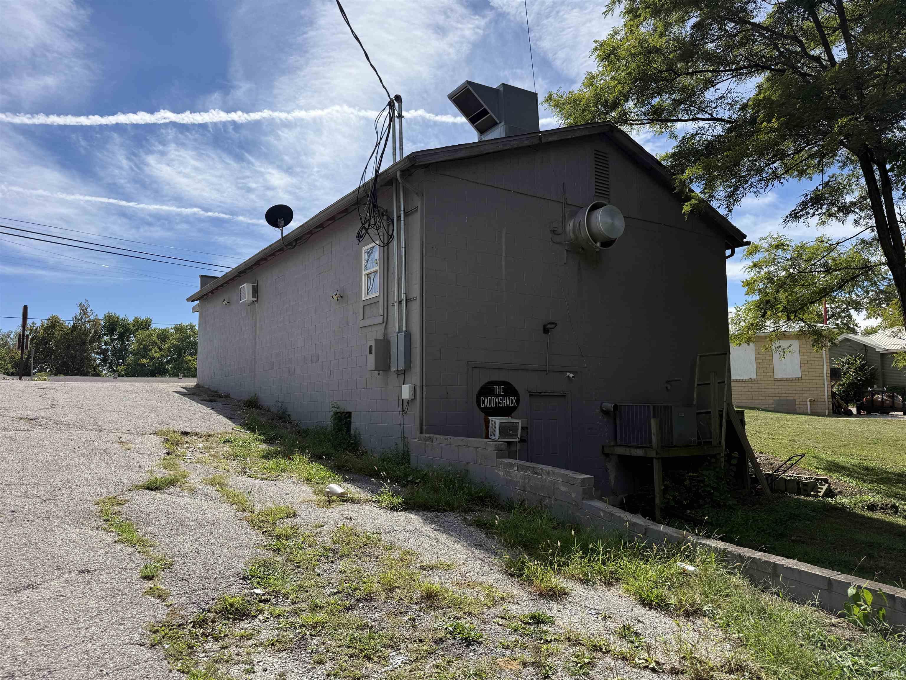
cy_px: 340
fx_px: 628
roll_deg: +0.9
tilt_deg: +7.3
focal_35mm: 24
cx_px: 453
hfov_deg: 71.6
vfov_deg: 56.8
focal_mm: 6.76
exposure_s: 1/5319
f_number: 1.78
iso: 80
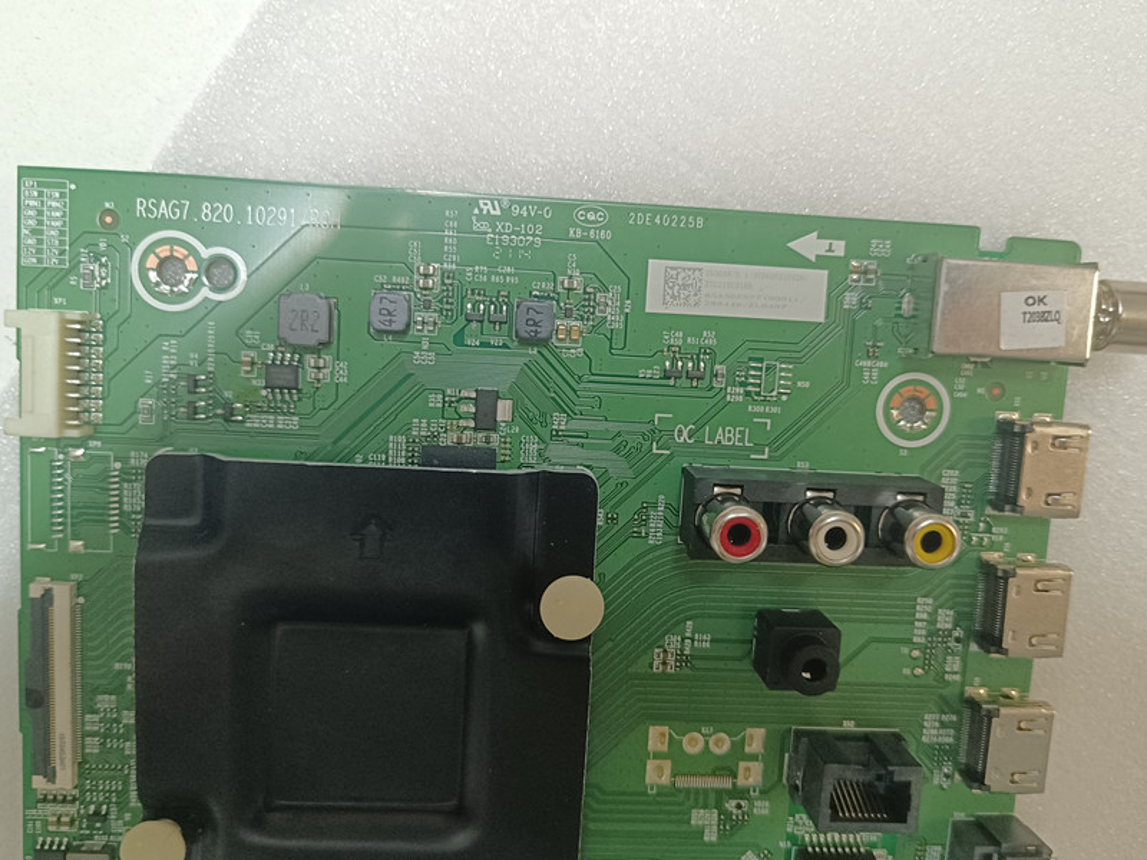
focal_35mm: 27
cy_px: 430
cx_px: 574
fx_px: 895
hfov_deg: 65.3
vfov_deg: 51.4
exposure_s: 1/33.3
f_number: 1.9
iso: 1487
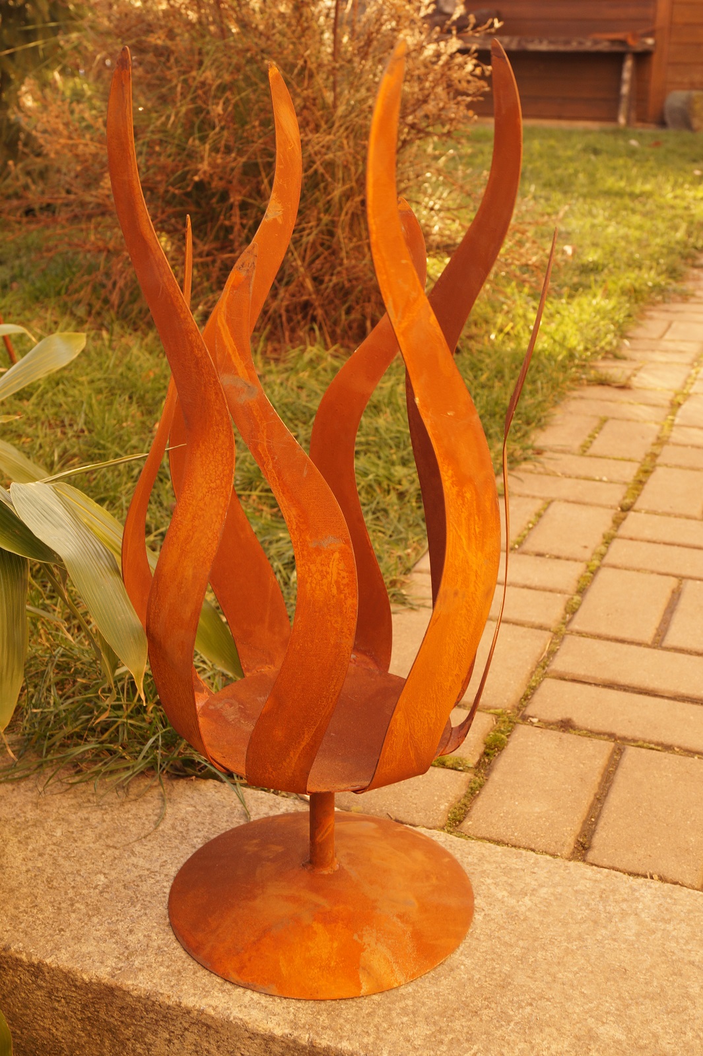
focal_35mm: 42
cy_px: 528
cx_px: 352
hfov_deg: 31.9
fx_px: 1231
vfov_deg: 46.4
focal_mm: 28
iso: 200
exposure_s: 1/60
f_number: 7.1
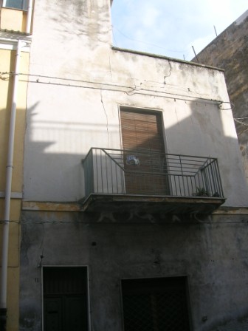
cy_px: 166
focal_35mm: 35
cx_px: 124
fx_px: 334
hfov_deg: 40.7
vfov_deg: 52.6
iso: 50
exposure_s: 1/223
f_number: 4.8
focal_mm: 5.4
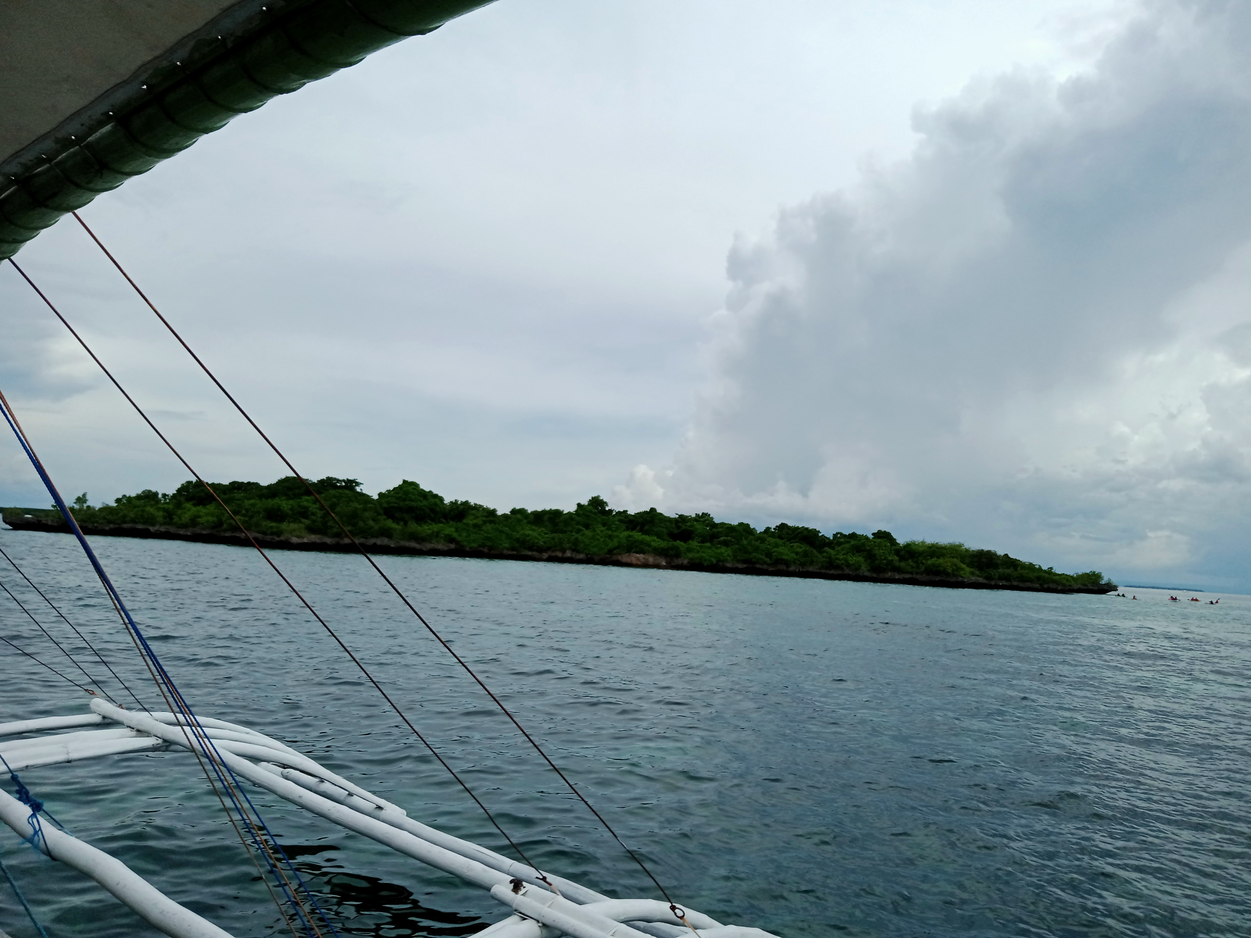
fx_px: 1012
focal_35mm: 28
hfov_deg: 63.4
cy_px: 469
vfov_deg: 49.7
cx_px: 626
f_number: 2.2
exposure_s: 1/1669
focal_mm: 3.37
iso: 101
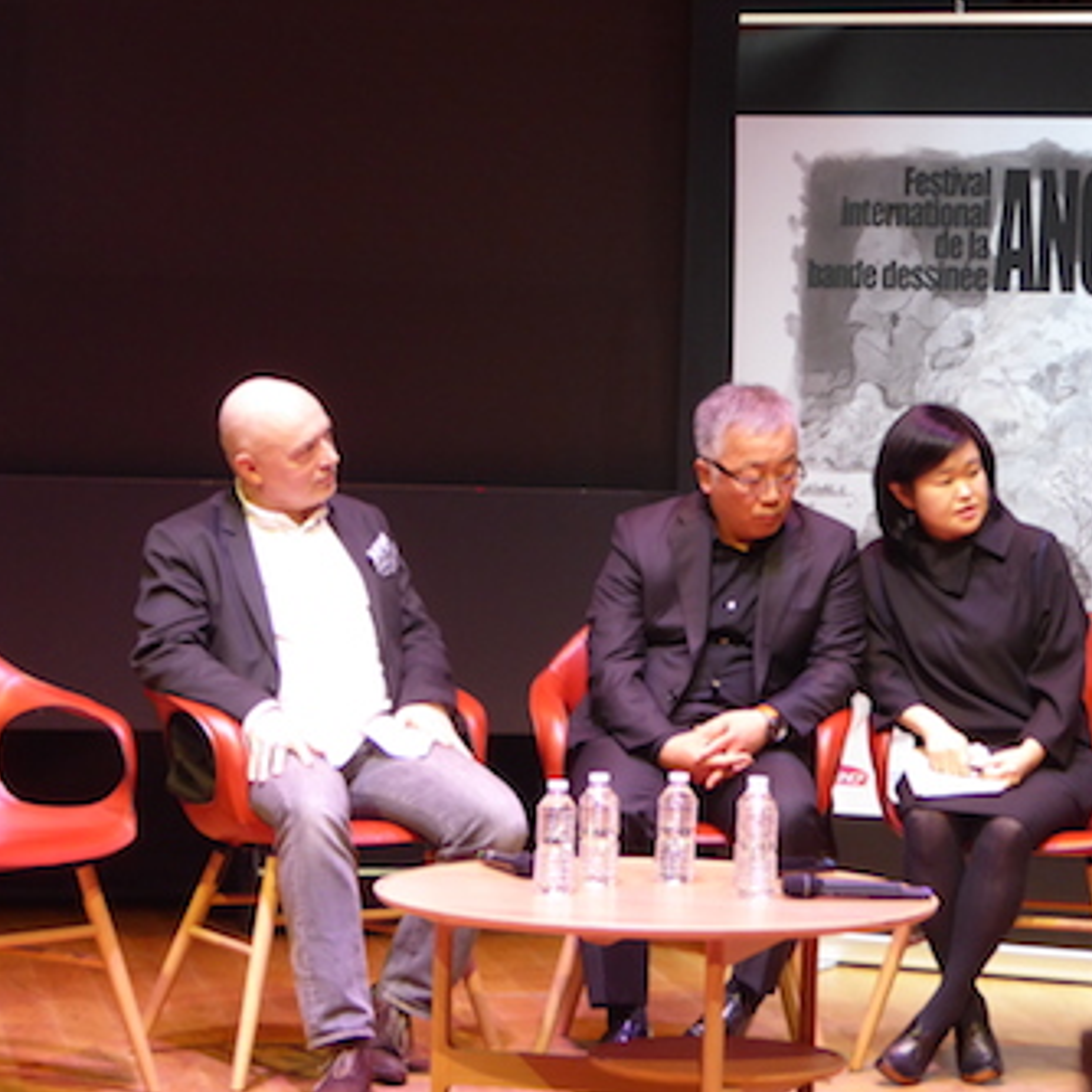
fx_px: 4890
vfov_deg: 12.7
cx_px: 690
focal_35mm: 137
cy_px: 546
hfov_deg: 12.7
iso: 400
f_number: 5.1
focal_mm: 20.6
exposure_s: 1/6
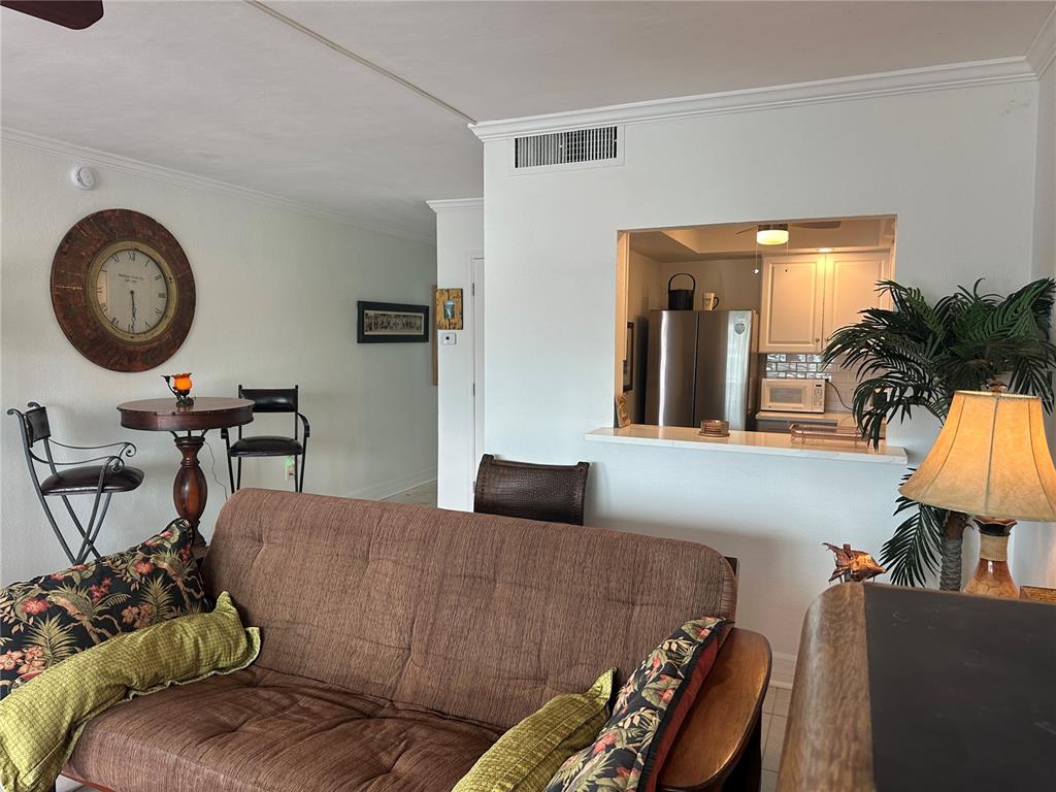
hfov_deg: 71.6
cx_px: 528
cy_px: 396
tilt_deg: -3.9
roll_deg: +0.2
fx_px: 732
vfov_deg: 56.8
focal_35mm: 24
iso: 125
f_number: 1.78
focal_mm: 6.86
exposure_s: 1/120
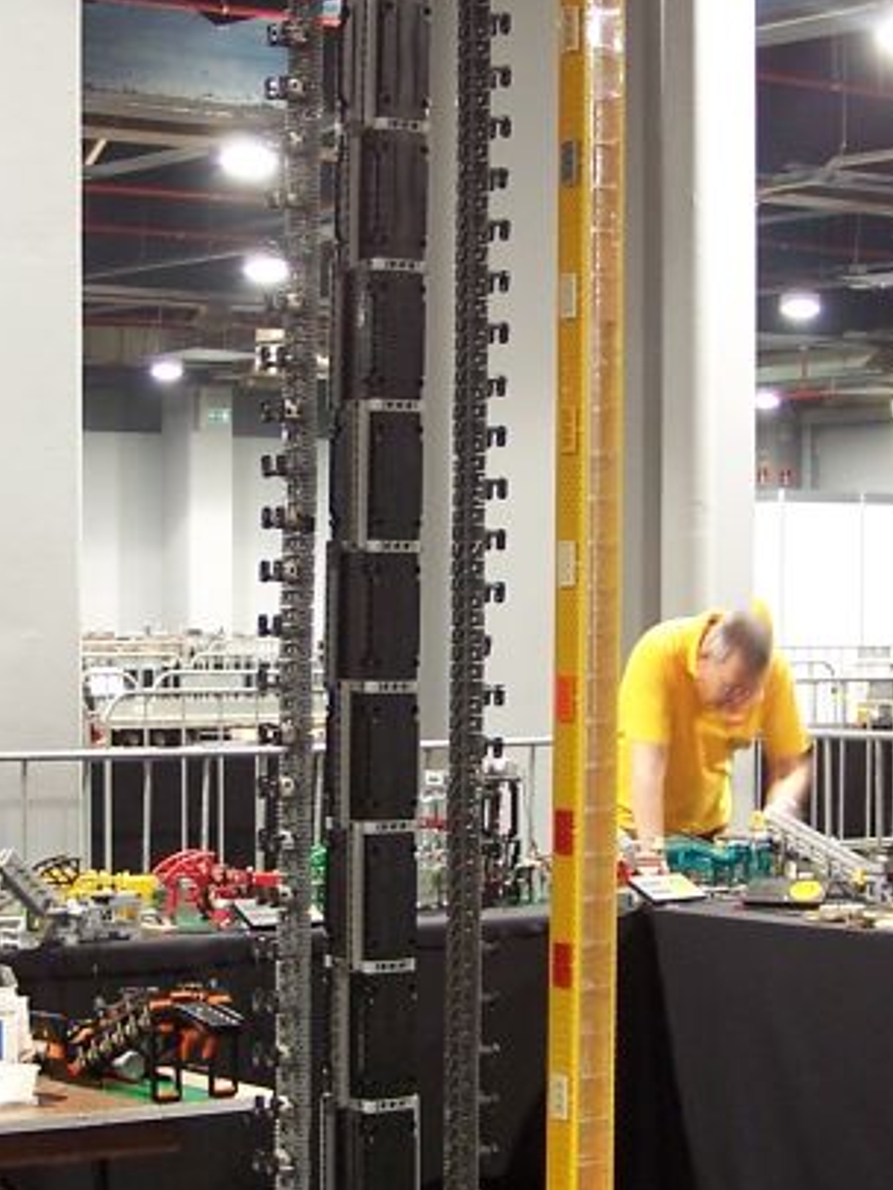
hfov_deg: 15.4
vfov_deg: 20.4
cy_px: 635
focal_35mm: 96
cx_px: 444
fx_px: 3300
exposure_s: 1/2
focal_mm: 6.3
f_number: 2.8
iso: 80
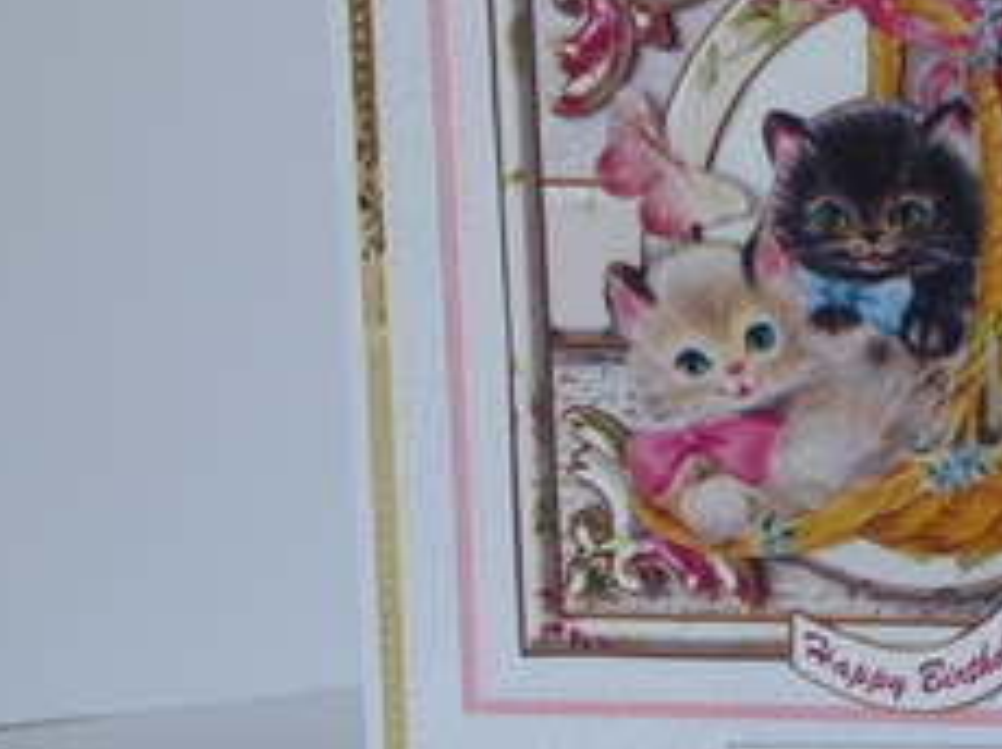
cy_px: 163
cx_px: 954
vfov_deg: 8.3
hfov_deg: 11.0
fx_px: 5147
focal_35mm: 178
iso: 125
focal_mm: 15
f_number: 4.8
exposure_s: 1/60
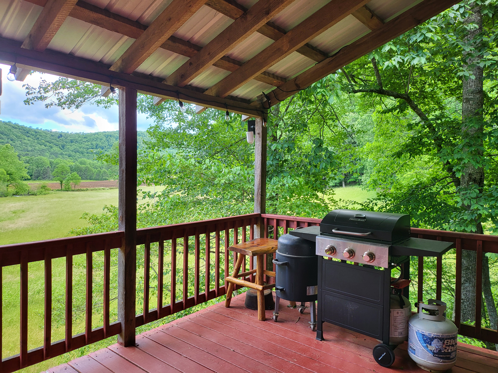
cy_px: 186
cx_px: 249
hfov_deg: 71.6
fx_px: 345
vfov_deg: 56.8
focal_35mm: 24
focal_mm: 5
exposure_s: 1/120
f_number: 1.8
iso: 64
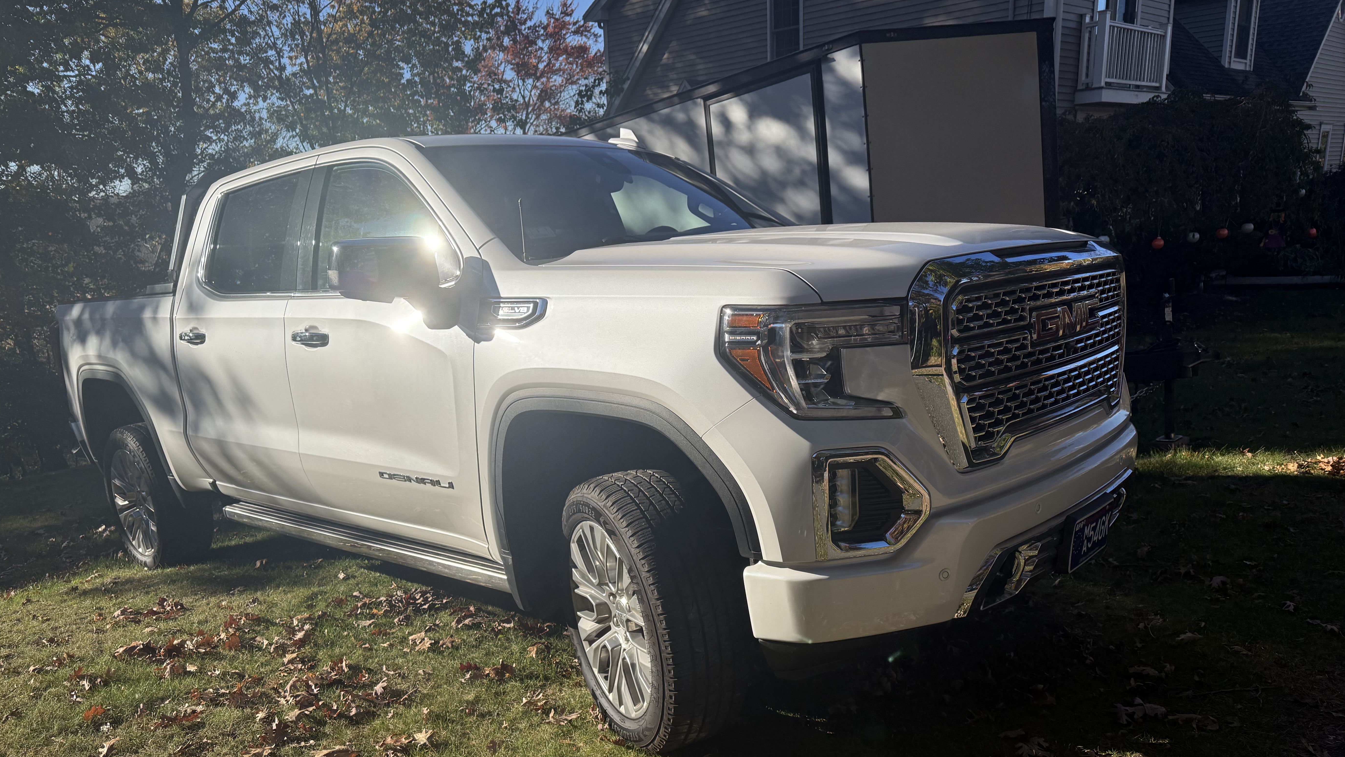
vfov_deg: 42.5
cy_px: 484
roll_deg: +1.7
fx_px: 963
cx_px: 653
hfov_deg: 69.8
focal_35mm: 27
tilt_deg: -13.4
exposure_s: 1/5714
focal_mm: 6.76
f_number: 1.78
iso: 100
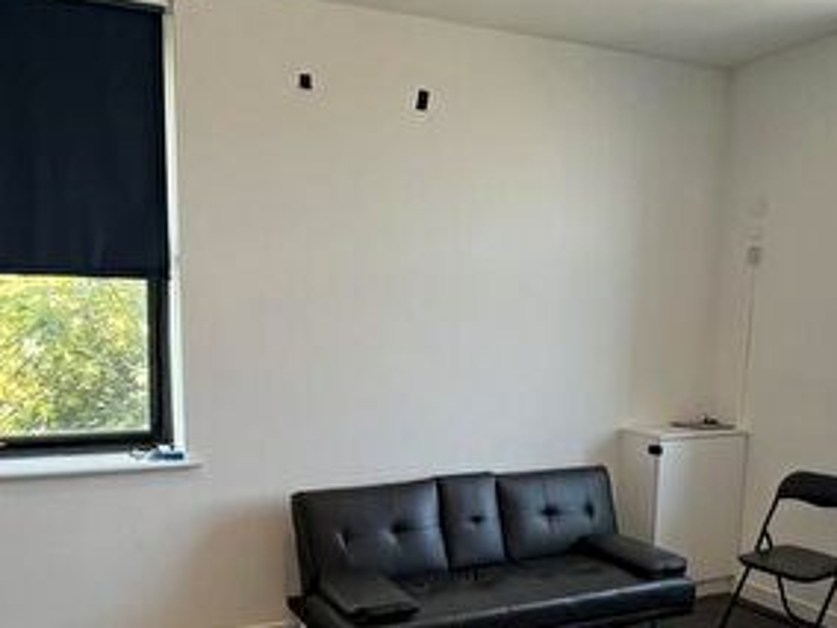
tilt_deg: -9.1
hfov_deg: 56.7
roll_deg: -0.2
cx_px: 371
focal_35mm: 32
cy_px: 458
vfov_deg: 43.0
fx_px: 774
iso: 100
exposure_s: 1/100
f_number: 1.8
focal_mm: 1.57
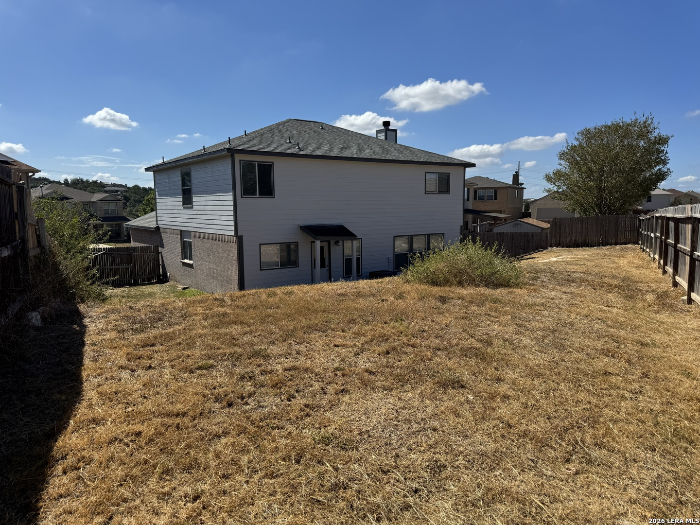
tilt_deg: -8.0
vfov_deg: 56.8
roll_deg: +0.7
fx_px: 485
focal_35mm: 24
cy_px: 262
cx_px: 350
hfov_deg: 71.6
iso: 80
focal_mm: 6.76
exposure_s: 1/5814
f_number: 1.78
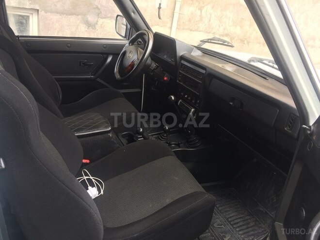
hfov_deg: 61.7
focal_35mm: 29
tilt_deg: -22.9
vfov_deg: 48.2
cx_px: 160
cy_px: 120
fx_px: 268
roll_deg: -9.5
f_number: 2.2
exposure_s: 1/103
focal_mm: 4.15
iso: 32
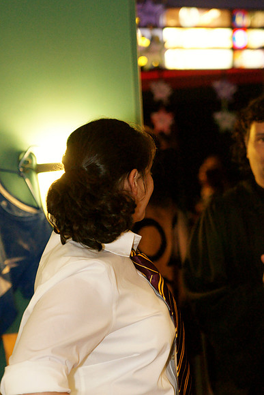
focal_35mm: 112
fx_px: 1237
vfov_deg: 18.2
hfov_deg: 12.2
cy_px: 198
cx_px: 132
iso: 800
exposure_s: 1/125
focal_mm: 75
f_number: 3.2
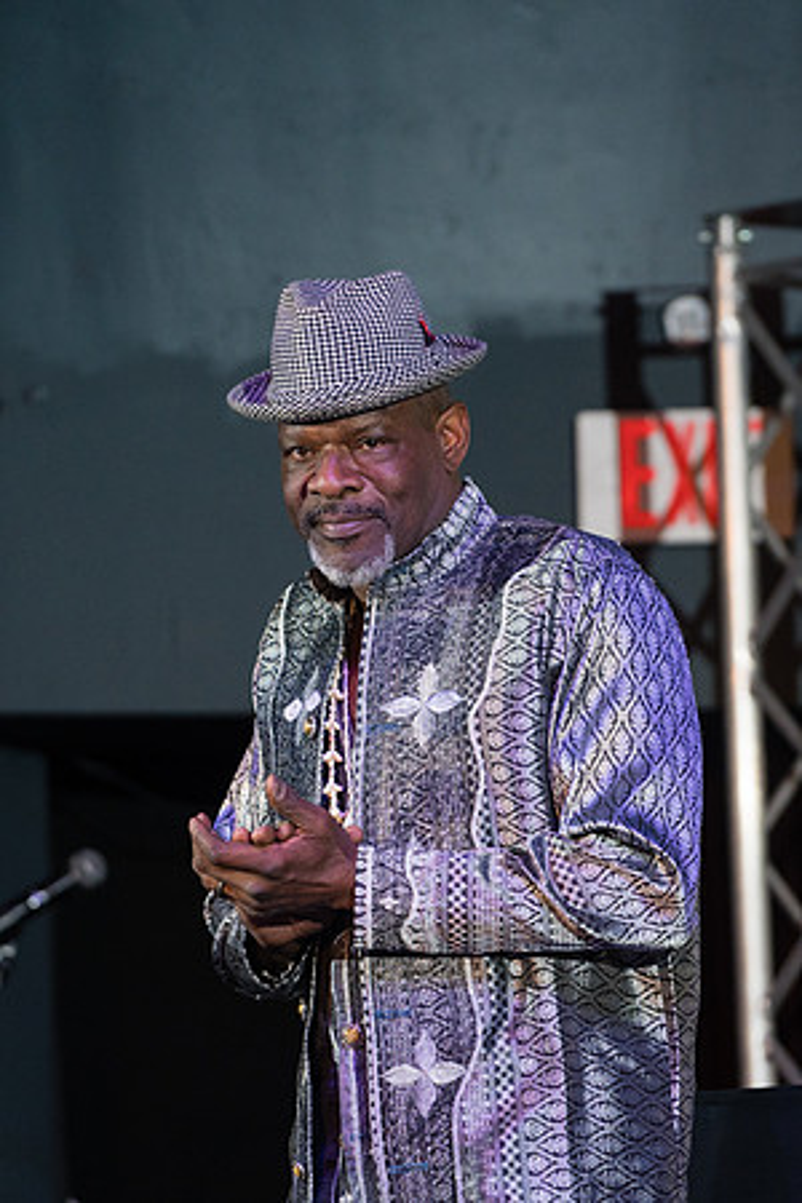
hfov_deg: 4.6
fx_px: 9926
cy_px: 579
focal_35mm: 297
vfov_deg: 6.9
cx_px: 398
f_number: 4
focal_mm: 189
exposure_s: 1/250
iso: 2000
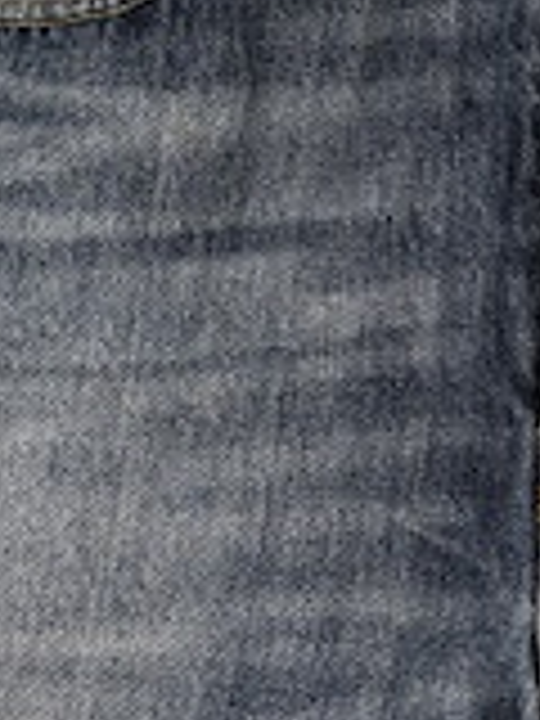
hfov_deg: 15.1
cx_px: 549
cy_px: 198
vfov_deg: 20.3
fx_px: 1997
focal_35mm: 96
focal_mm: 6.76
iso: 64
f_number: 1.78
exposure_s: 1/121
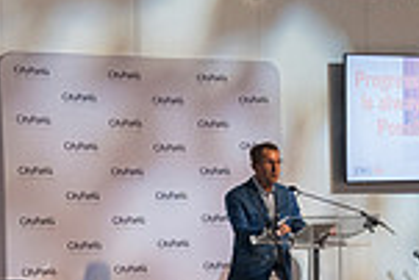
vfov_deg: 8.9
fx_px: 1794
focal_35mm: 154
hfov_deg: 13.3
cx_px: 266
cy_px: 218
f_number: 5.6
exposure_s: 1/320
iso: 8000
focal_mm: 40
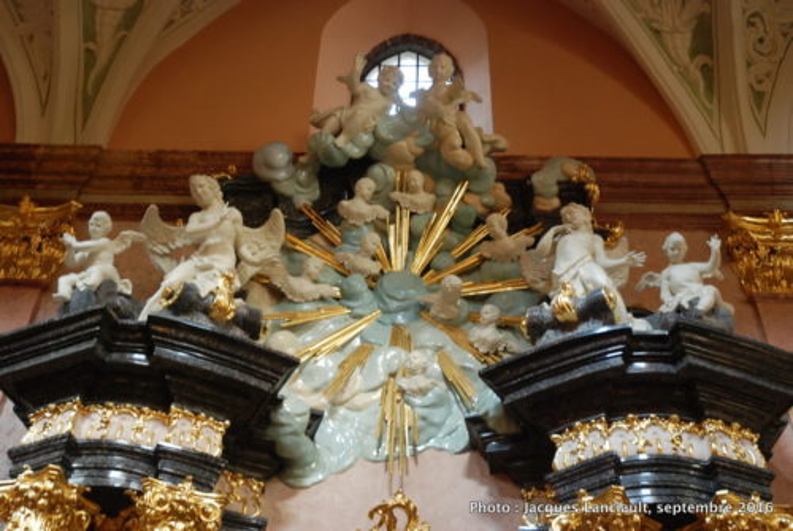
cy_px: 266
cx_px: 396
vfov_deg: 25.8
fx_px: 1158
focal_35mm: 52
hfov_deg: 37.8
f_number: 4.2
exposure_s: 1/20
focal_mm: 35
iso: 1000
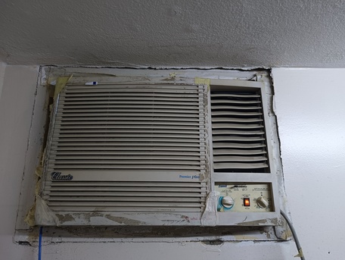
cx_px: 172
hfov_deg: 73.9
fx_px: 229
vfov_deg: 59.0
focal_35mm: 23
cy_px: 130
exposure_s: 1/30
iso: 1250
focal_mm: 6.06
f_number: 1.69
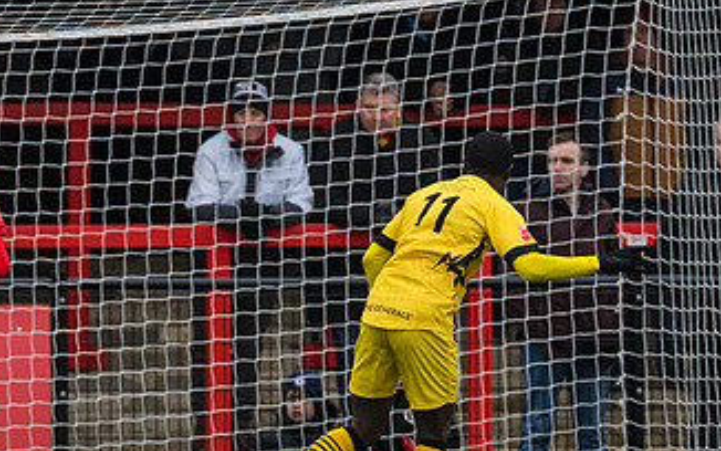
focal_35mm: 1340
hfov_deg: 1.6
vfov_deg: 1.0
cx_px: 349
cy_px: 523
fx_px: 26340
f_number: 4
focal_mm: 300
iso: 800
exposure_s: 1/800
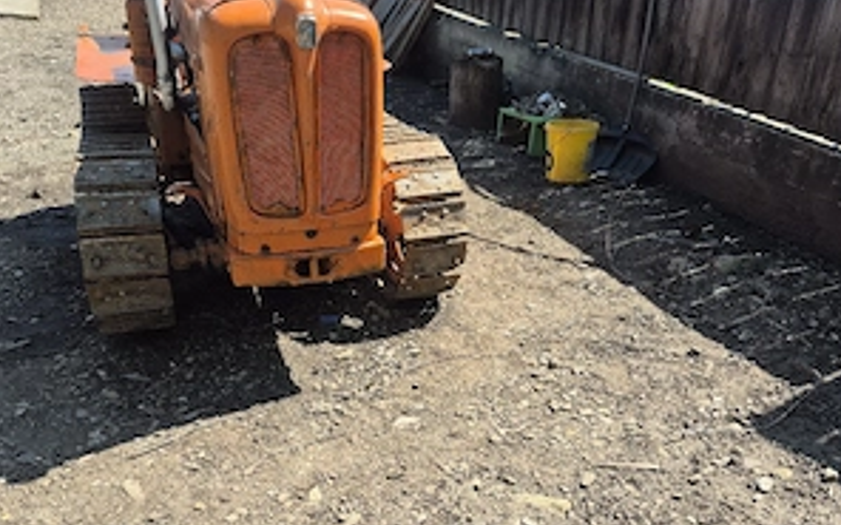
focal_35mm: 33
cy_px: 338
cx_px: 423
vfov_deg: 38.0
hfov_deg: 58.1
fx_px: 756
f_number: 1.8
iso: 25
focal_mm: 5.4
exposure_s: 1/909
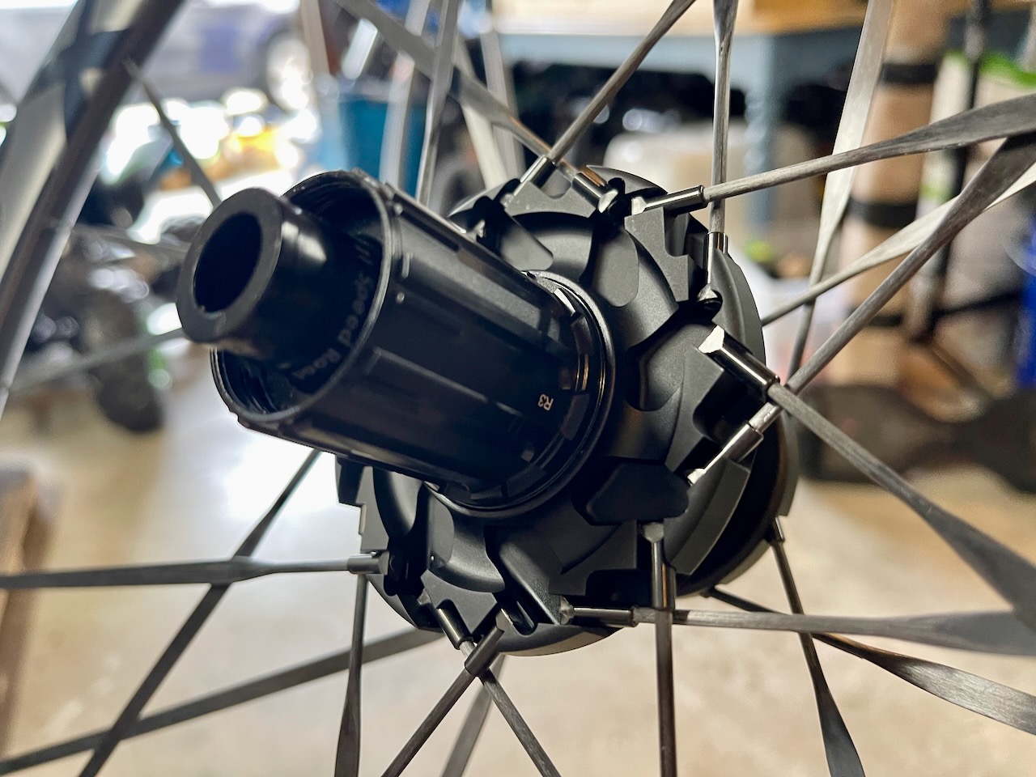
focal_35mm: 26
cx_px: 518
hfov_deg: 67.3
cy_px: 388
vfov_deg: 53.1
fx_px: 778
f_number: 1.6
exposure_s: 1/60
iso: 200
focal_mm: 5.1
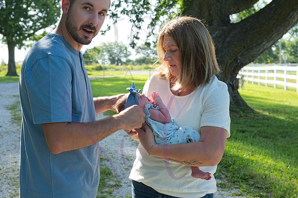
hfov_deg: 38.2
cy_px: 99
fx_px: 430
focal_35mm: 52
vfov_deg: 26.0
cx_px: 149
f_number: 7.1
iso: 400
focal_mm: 52
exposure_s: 1/320
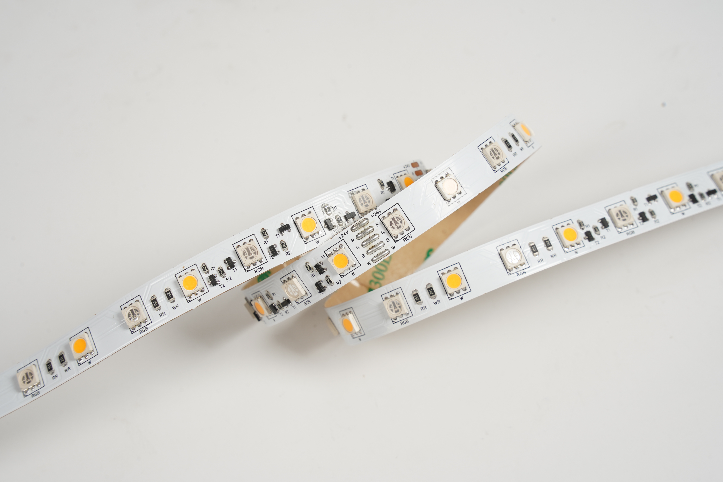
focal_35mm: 102
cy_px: 241
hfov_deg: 20.0
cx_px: 362
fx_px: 2048
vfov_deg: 13.4
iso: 100
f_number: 14
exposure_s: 1/125
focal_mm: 102
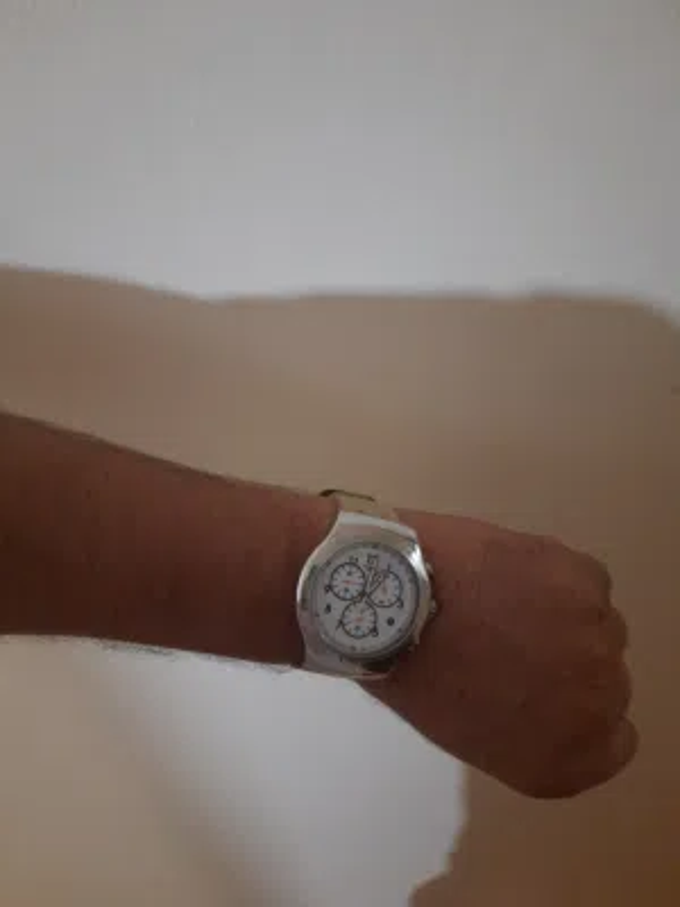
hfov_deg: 56.8
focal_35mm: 24
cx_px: 340
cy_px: 454
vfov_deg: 71.6
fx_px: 629
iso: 800
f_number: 1.8
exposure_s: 1/20
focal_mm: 5.23
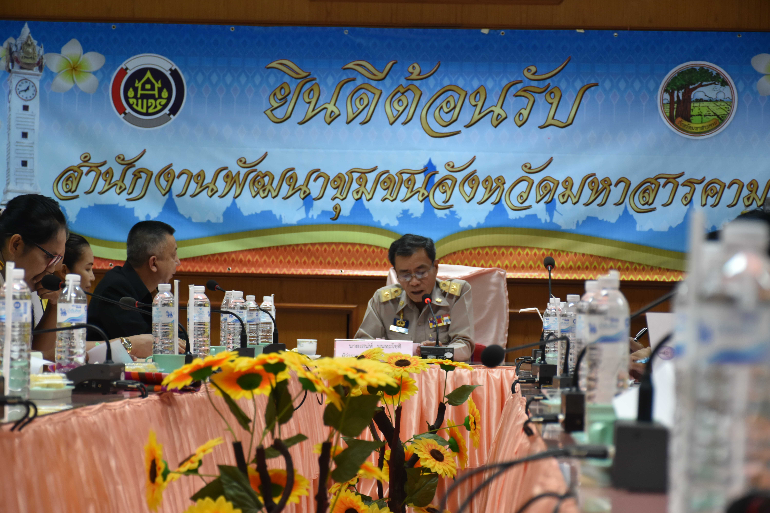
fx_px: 2246
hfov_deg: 19.5
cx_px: 385
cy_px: 256
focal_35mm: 105
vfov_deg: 13.0
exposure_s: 1/50
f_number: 5
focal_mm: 70
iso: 800
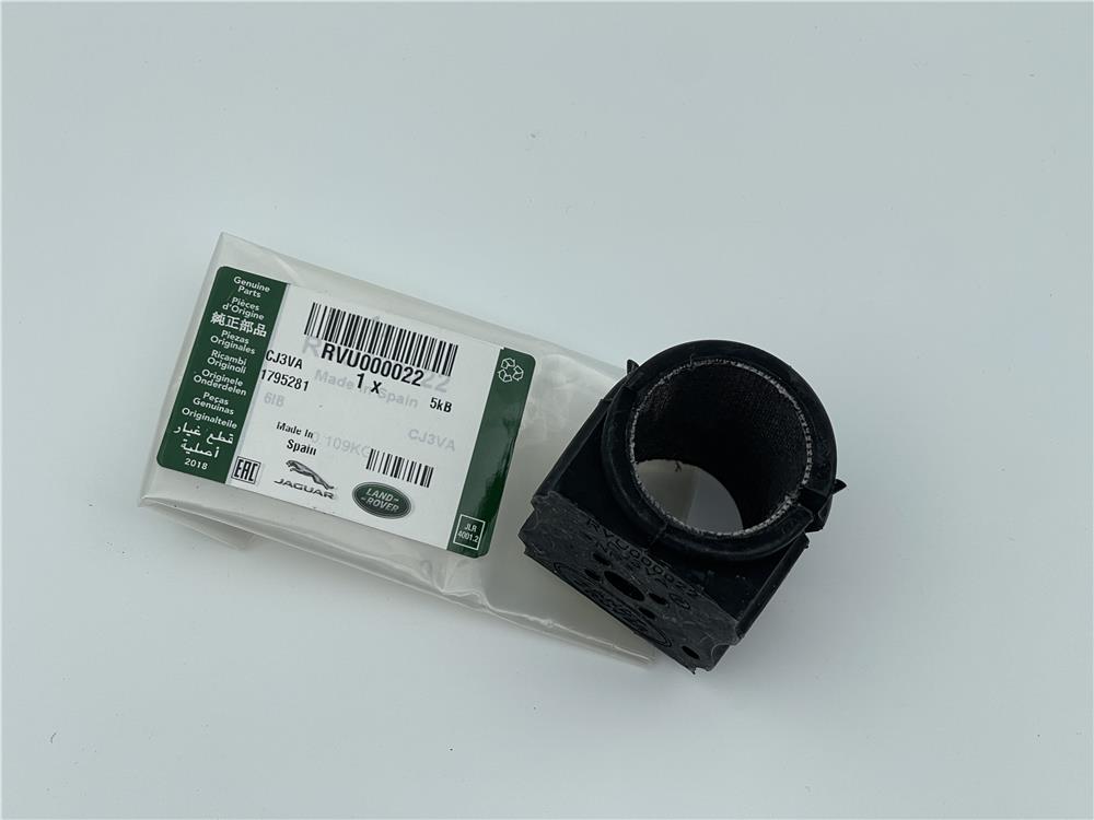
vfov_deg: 22.9
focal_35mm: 64
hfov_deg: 30.3
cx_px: 547
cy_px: 410
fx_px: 2023
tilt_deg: -72.5
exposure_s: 1/122
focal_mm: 7.5
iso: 20
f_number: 2.2
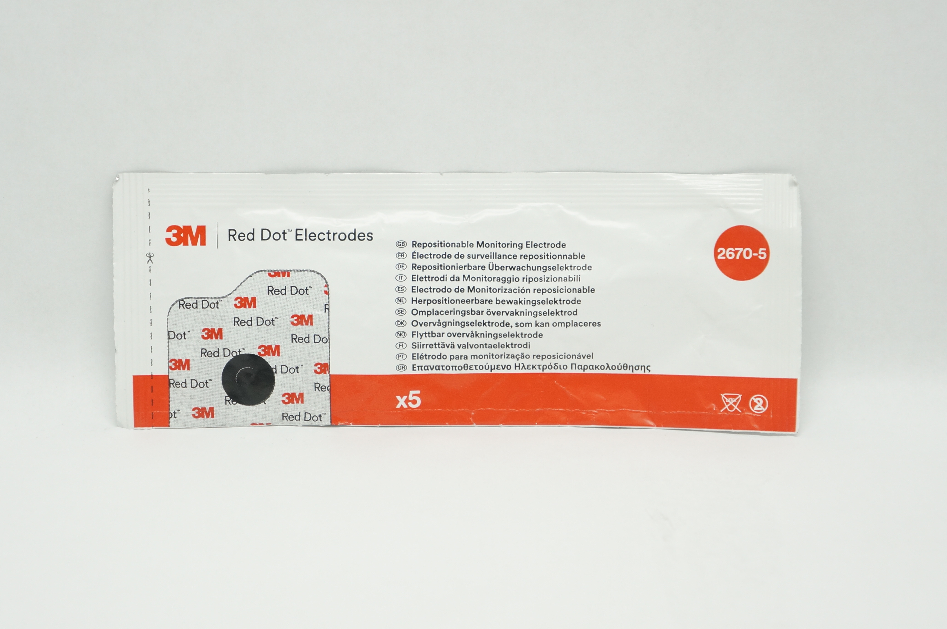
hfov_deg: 22.5
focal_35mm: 91
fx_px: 2380
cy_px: 298
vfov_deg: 15.1
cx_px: 455
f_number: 5
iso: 400
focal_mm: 51
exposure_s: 1/100
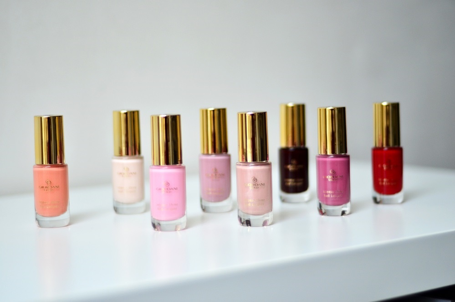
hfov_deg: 27.0
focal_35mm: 75
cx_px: 228
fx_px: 946
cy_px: 151
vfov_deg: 18.1
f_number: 1.8
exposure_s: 1/320
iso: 400
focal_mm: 50
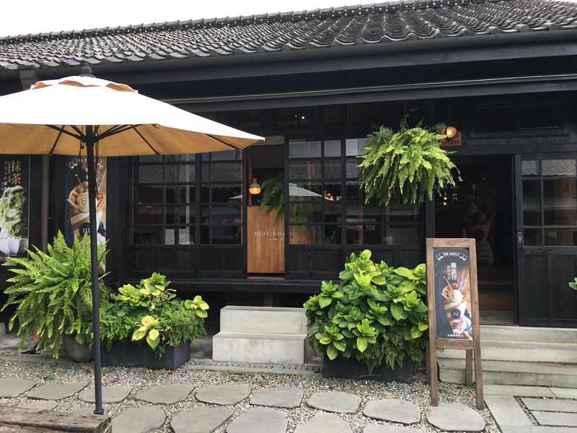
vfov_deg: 48.2
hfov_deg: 61.7
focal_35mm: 29
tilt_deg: +2.9
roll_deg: +1.0
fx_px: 483
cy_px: 216
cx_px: 288
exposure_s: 1/245
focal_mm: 4.15
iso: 25
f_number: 2.2
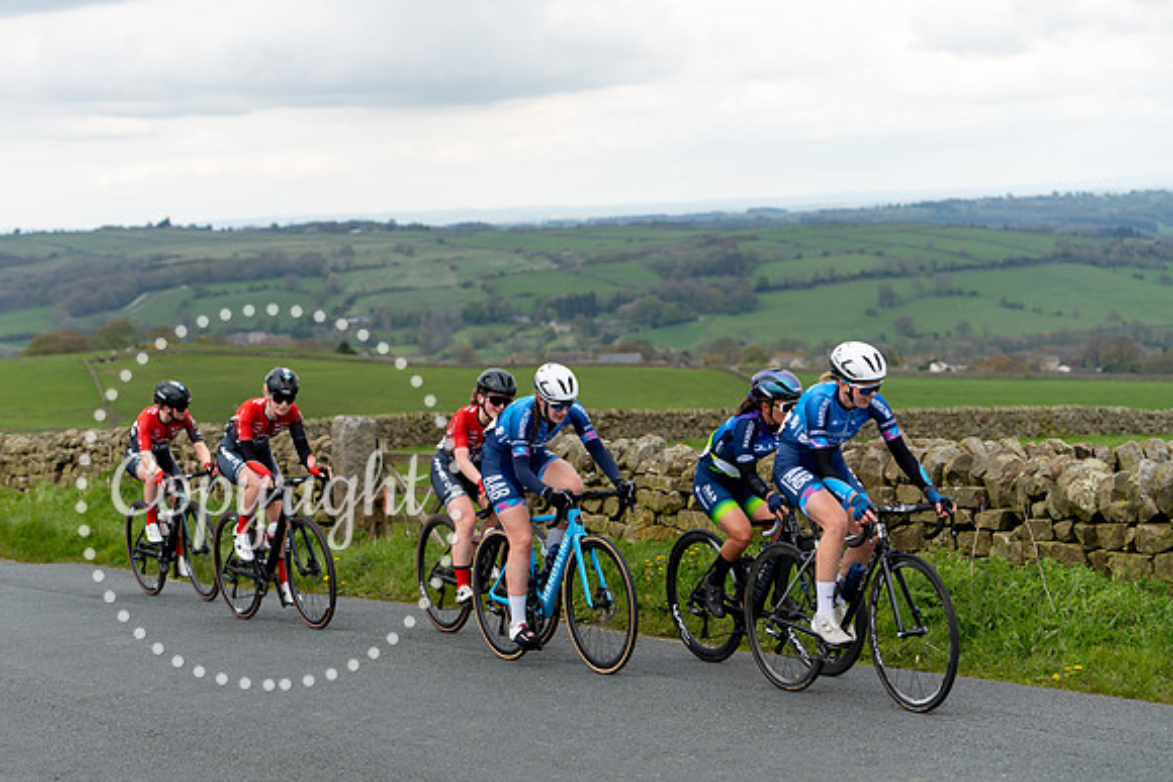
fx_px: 2810
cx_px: 525
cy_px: 432
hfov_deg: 23.6
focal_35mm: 86
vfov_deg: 15.9
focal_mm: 78
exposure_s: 1/640
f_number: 3.5
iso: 200
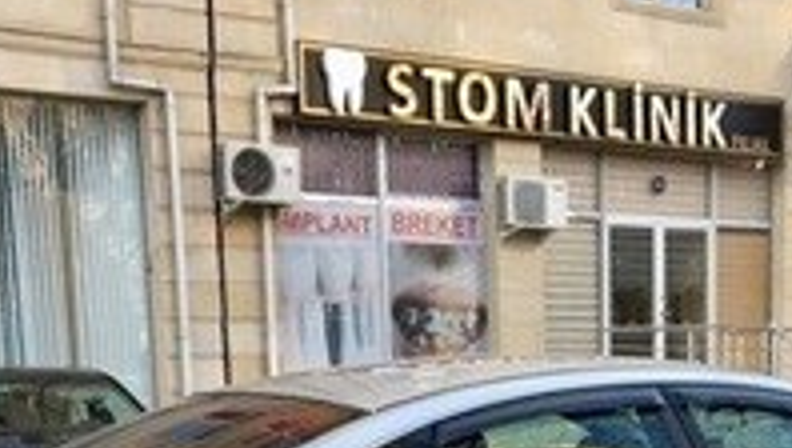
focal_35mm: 79
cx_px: 596
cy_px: 680
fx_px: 1661
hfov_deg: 26.5
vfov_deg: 14.3
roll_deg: +0.2
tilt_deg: -10.9
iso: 25
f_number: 2.2
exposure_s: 1/235
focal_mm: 4.15
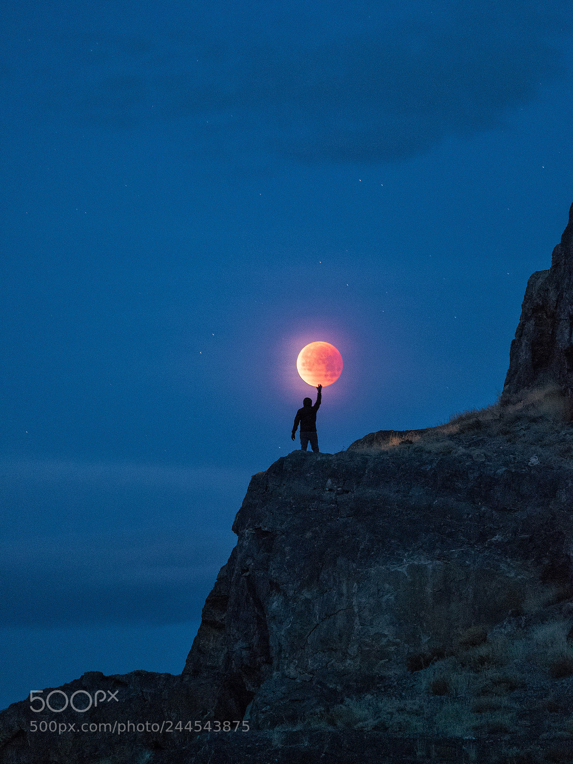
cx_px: 286
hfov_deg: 7.4
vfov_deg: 9.9
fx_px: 4414
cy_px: 382
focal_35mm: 200
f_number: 4
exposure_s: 4
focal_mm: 100
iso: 5000
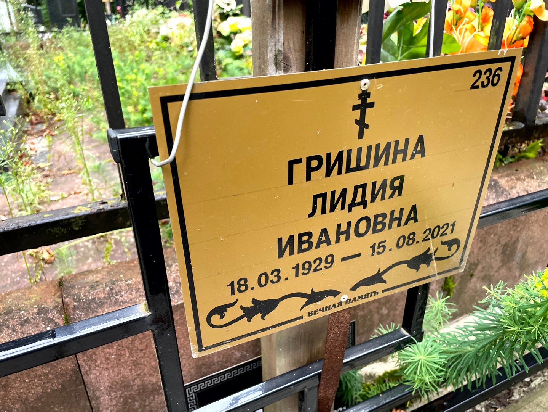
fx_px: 412
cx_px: 274
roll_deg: -0.5
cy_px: 206
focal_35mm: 26
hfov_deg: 67.3
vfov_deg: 53.1
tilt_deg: -27.5
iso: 125
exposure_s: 1/116
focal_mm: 4.2
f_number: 1.6
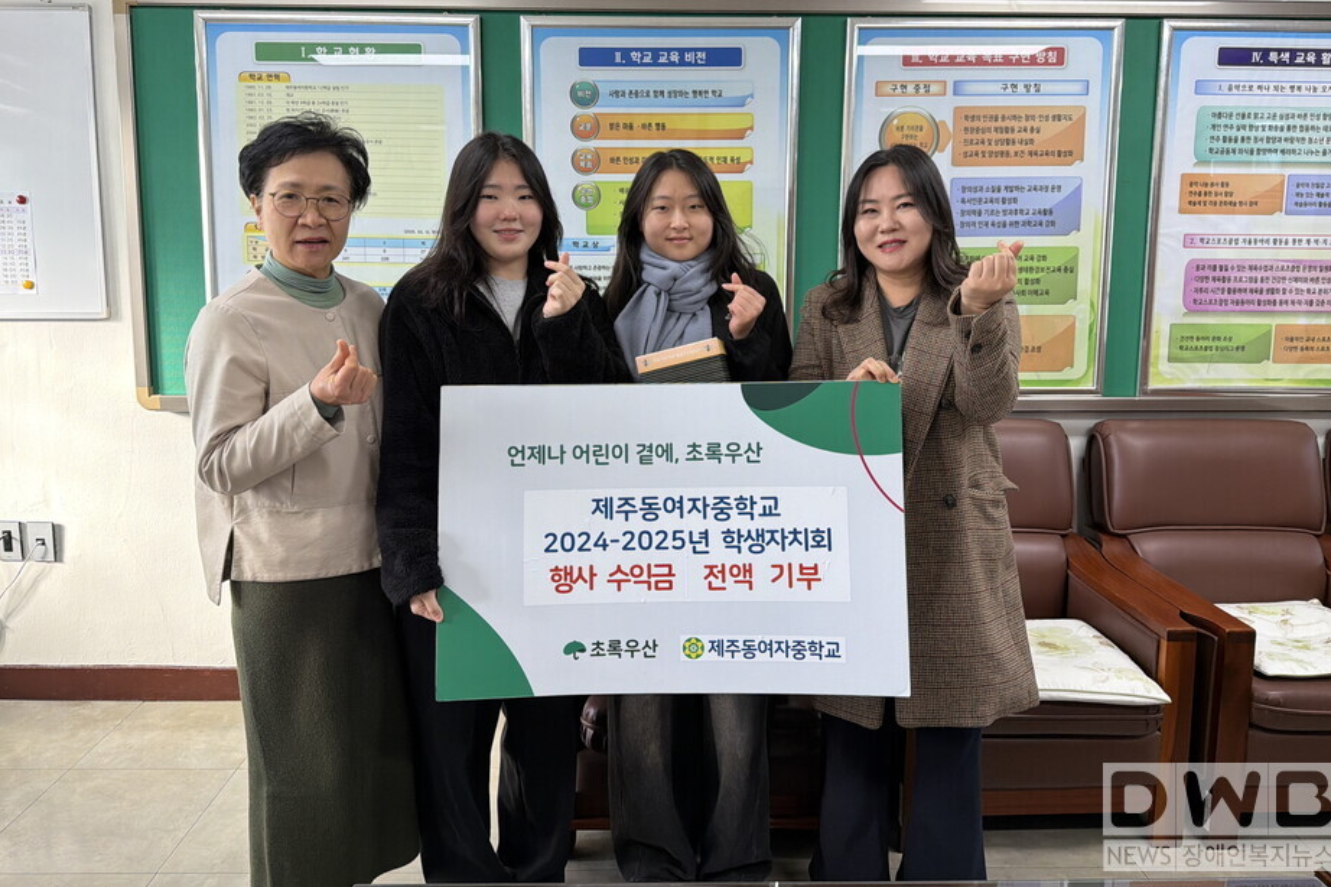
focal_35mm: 26
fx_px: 961
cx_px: 670
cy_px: 373
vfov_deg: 49.3
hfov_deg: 69.4
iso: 160
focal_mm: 6.76
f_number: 1.78
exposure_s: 1/182
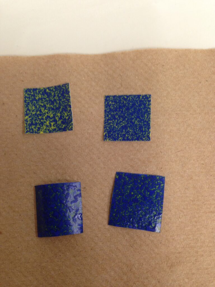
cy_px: 144
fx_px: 273
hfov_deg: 42.9
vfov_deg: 55.4
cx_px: 108
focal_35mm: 33
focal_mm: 4.13
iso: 125
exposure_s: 1/20
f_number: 2.4
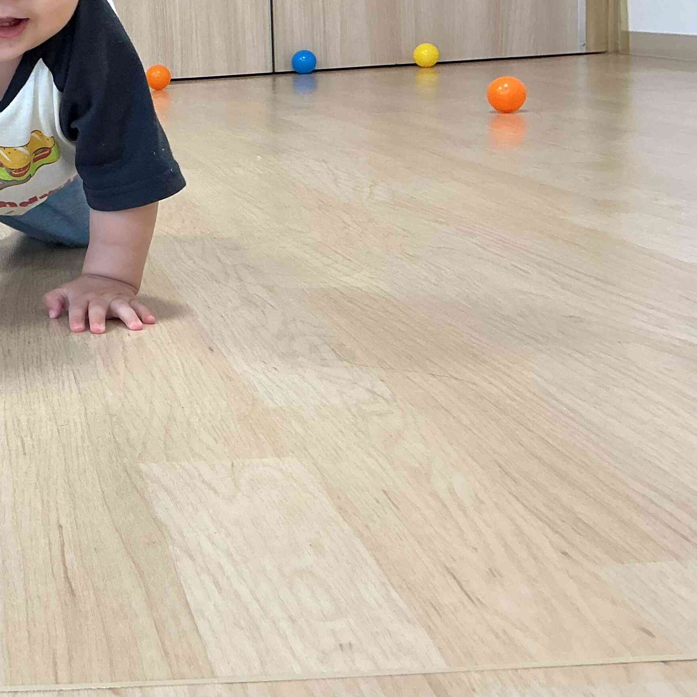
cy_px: 142
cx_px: -78
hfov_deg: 26.6
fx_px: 1344
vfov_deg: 28.5
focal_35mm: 59
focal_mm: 3
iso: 50
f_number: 1.8
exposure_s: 1/120
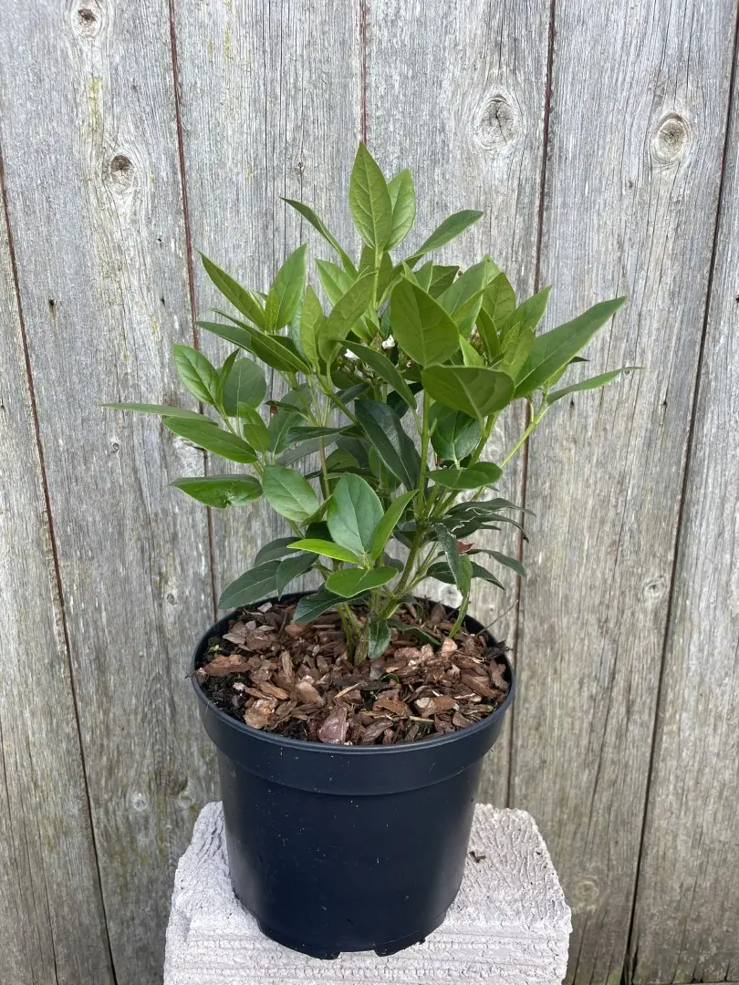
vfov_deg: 67.3
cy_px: 492
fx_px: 740
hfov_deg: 53.1
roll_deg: +0.0
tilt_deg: -16.0
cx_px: 370
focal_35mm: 26
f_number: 1.6
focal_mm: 4.2
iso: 32
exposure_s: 1/500
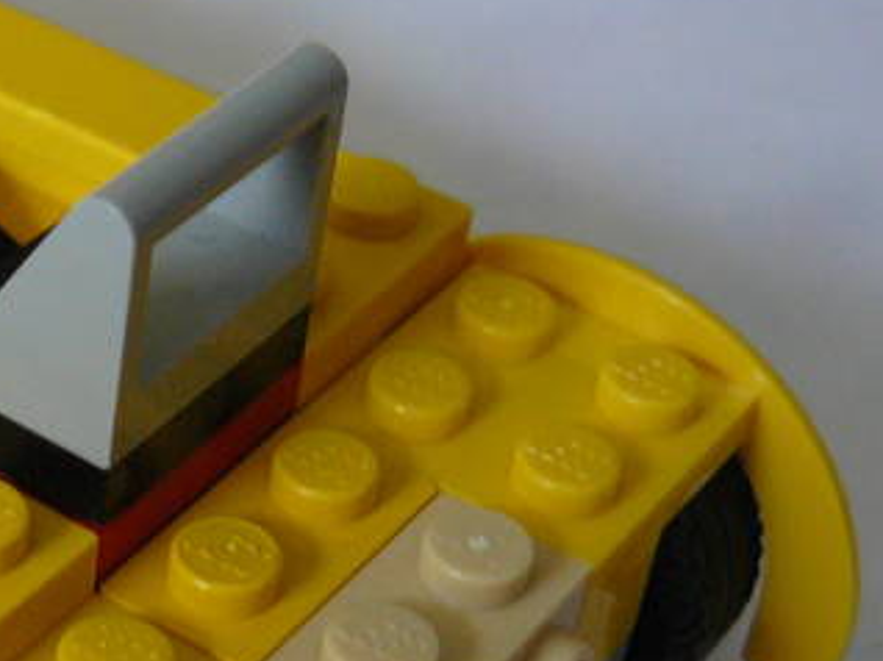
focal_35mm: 102
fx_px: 2600
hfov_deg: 18.4
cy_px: 629
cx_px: -155
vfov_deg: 14.3
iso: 200
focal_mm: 6
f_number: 2.8
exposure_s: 1/8
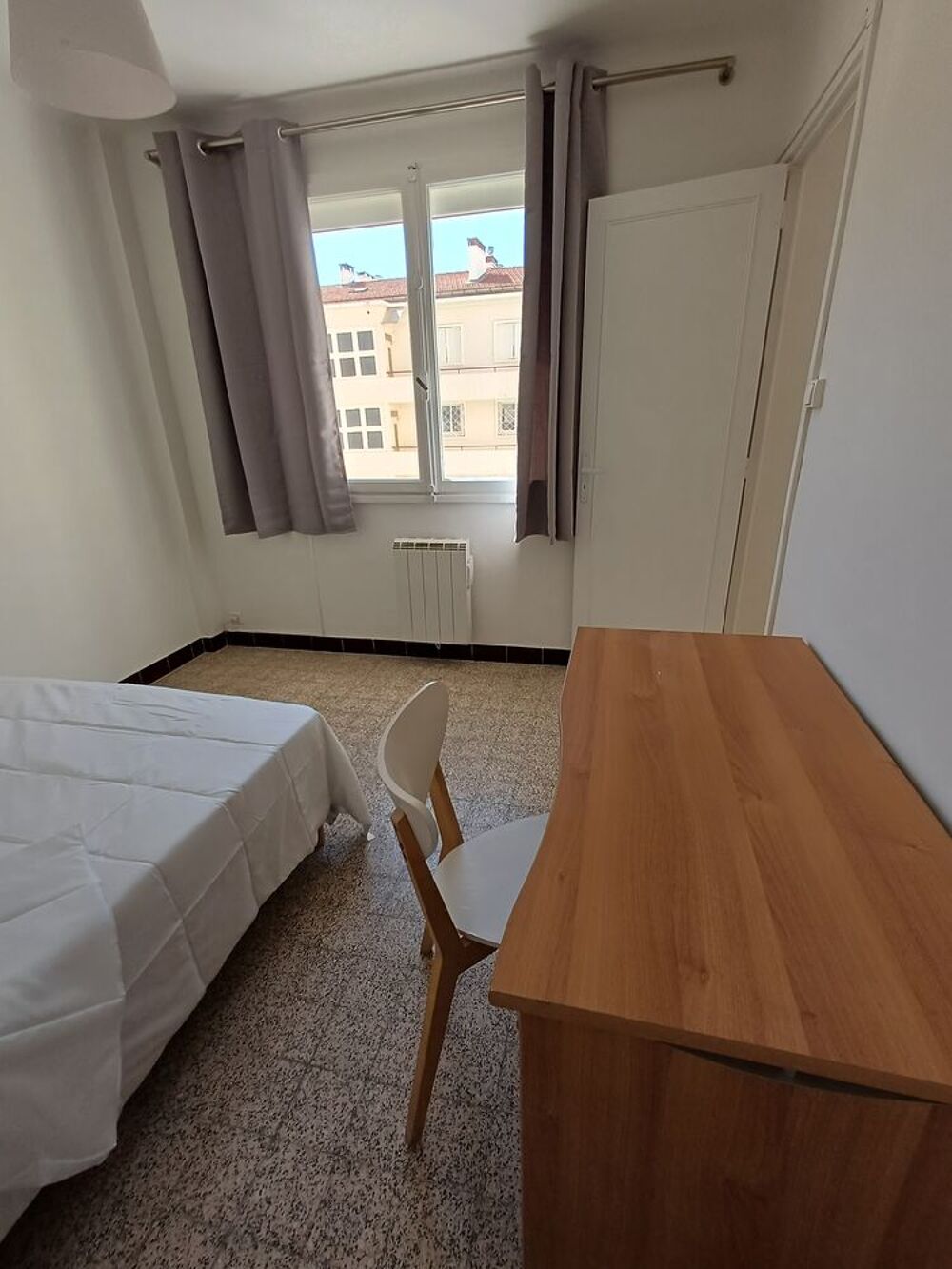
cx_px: 476
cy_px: 634
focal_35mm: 16
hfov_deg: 78.1
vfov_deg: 94.5
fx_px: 587
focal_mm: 1.64
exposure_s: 1/148
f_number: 2.2
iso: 40
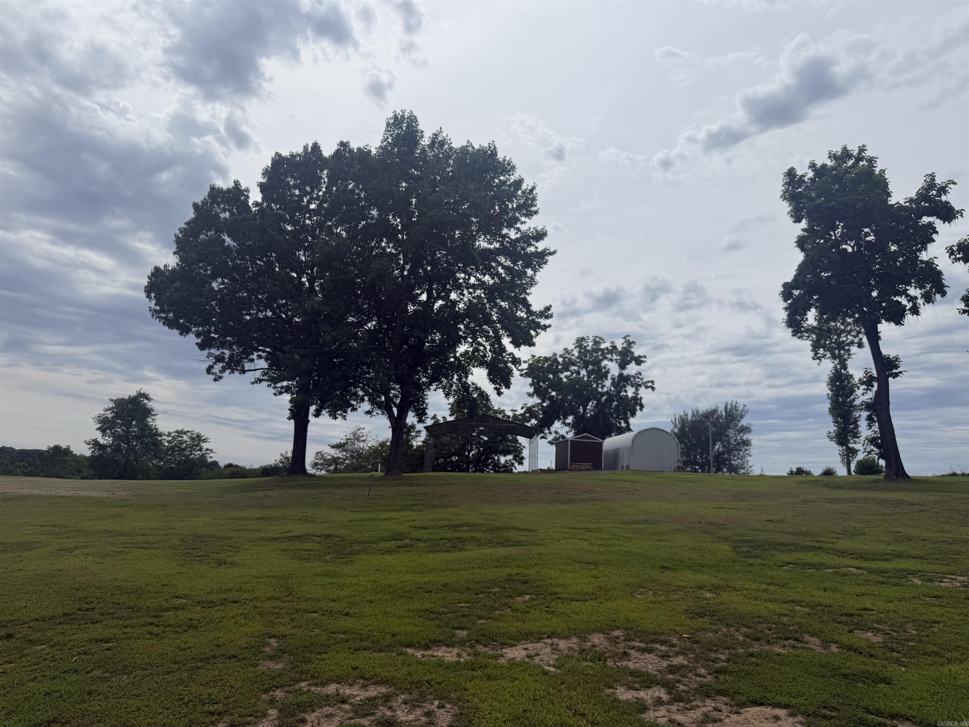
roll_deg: -2.9
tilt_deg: +10.9
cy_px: 364
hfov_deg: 71.6
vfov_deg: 56.8
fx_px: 672
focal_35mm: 24
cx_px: 484
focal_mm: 6.76
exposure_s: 1/22727
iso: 64
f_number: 1.78
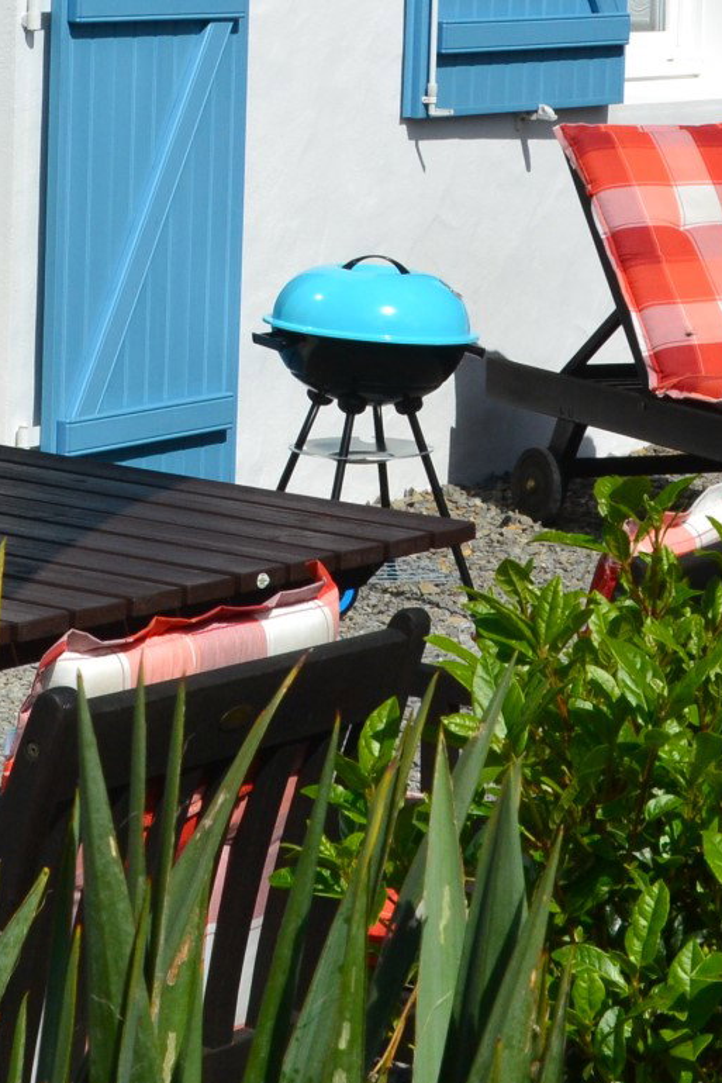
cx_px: -6
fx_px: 3939
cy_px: 79
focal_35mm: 131
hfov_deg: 10.4
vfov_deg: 15.4
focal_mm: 28
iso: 320
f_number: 11
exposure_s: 1/500
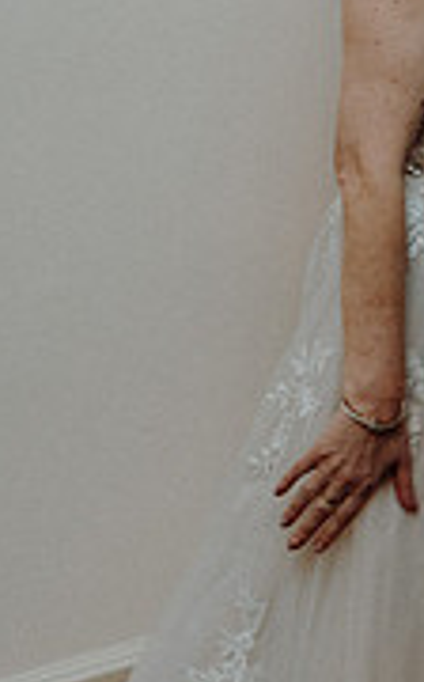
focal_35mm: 102
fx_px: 1892
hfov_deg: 11.2
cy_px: 59
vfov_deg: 20.0
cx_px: 928
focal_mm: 31
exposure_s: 1/200
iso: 2500
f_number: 3.5
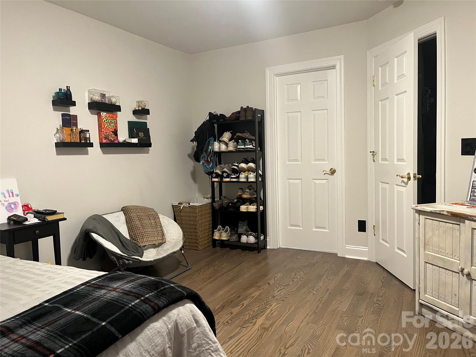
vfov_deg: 53.1
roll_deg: +2.2
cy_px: 178
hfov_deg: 67.3
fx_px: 358
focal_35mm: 26
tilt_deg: -4.4
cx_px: 238
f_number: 1.6
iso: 500
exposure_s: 1/60
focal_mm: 5.1
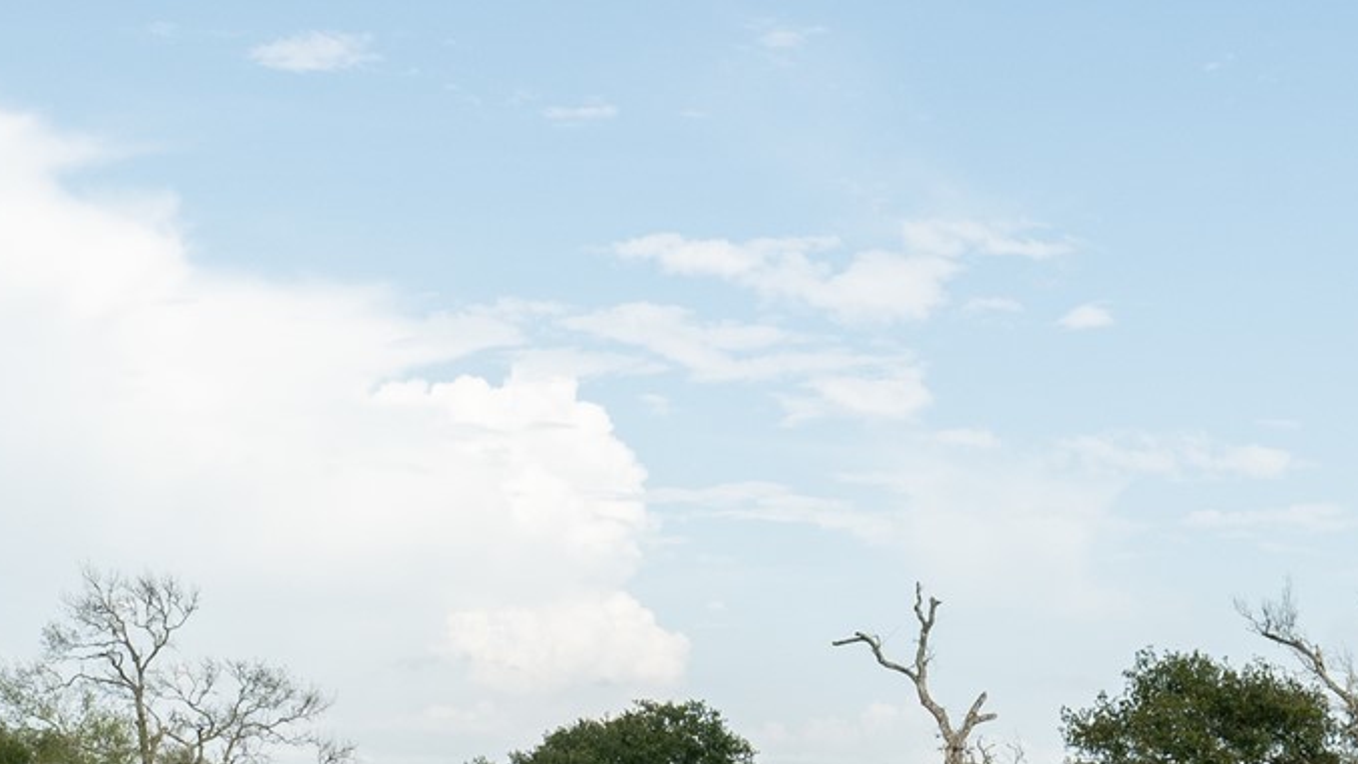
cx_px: 1606
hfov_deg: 17.0
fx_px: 4358
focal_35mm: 121
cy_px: 969
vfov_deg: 9.8
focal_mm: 24
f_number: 11
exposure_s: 1/125
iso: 200
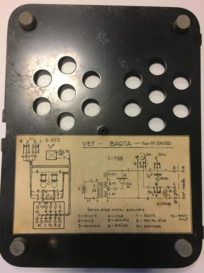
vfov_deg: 61.7
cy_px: 136
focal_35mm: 29
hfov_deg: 48.2
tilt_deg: -87.0
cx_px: 102
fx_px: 228
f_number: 2.2
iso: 160
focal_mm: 4.15
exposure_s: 1/33
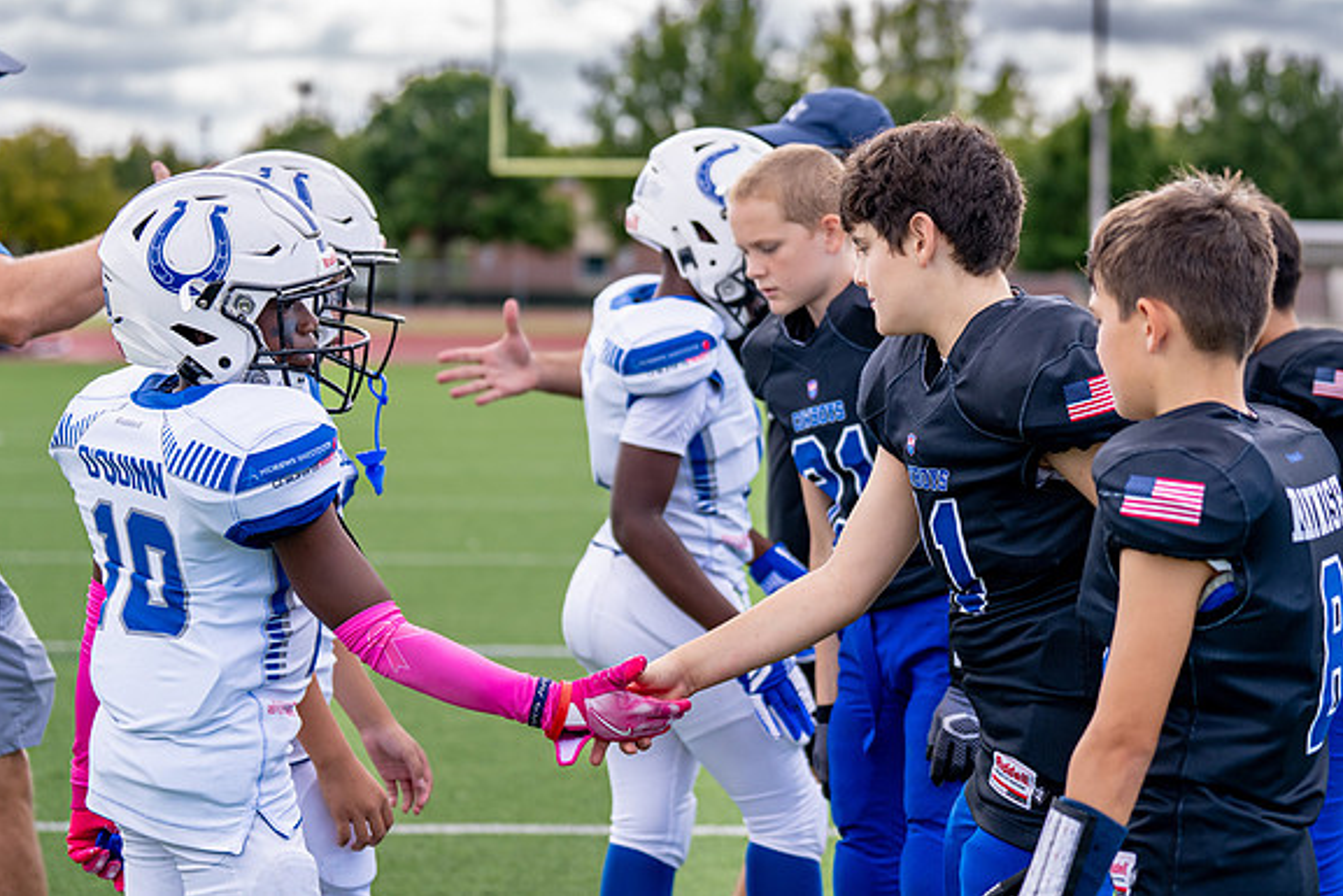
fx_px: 3694
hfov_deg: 20.6
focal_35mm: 99
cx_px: 808
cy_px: 444
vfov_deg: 13.8
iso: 250
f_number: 2.8
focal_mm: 70
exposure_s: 1/2000
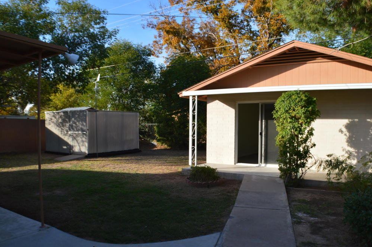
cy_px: 140
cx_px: 192
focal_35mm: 35
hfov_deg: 54.5
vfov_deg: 37.7
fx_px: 361
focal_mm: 20
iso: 100
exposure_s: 1/160
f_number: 7.1
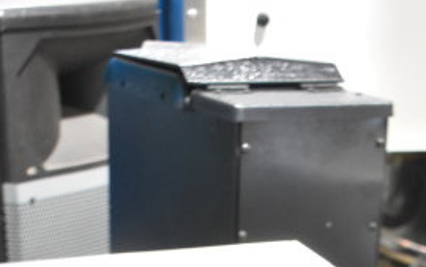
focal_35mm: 114
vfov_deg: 9.9
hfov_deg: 18.3
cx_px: 237
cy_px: 674
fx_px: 1324
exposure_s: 1/40
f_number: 3.8
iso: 2000
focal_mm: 22
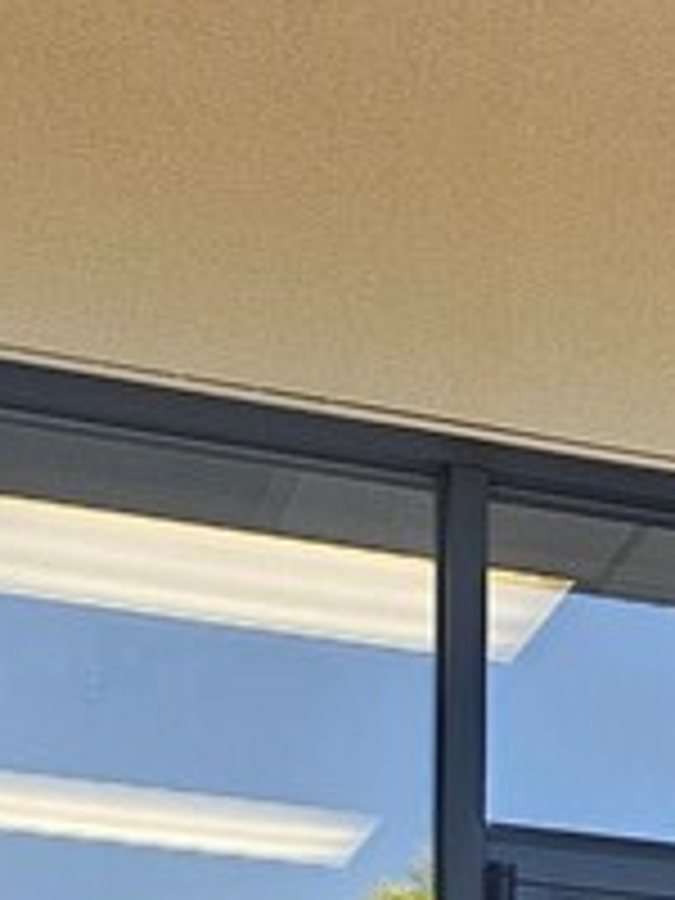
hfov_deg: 12.1
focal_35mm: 118
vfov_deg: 14.9
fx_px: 3068
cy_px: 1530
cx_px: 950
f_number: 1.8
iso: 50
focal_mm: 5.4
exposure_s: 1/207
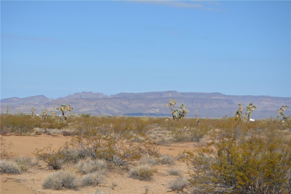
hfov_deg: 24.6
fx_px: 667
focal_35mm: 82
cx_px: 146
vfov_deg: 16.6
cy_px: 97
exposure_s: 1/2000
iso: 400
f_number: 7.1
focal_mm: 55
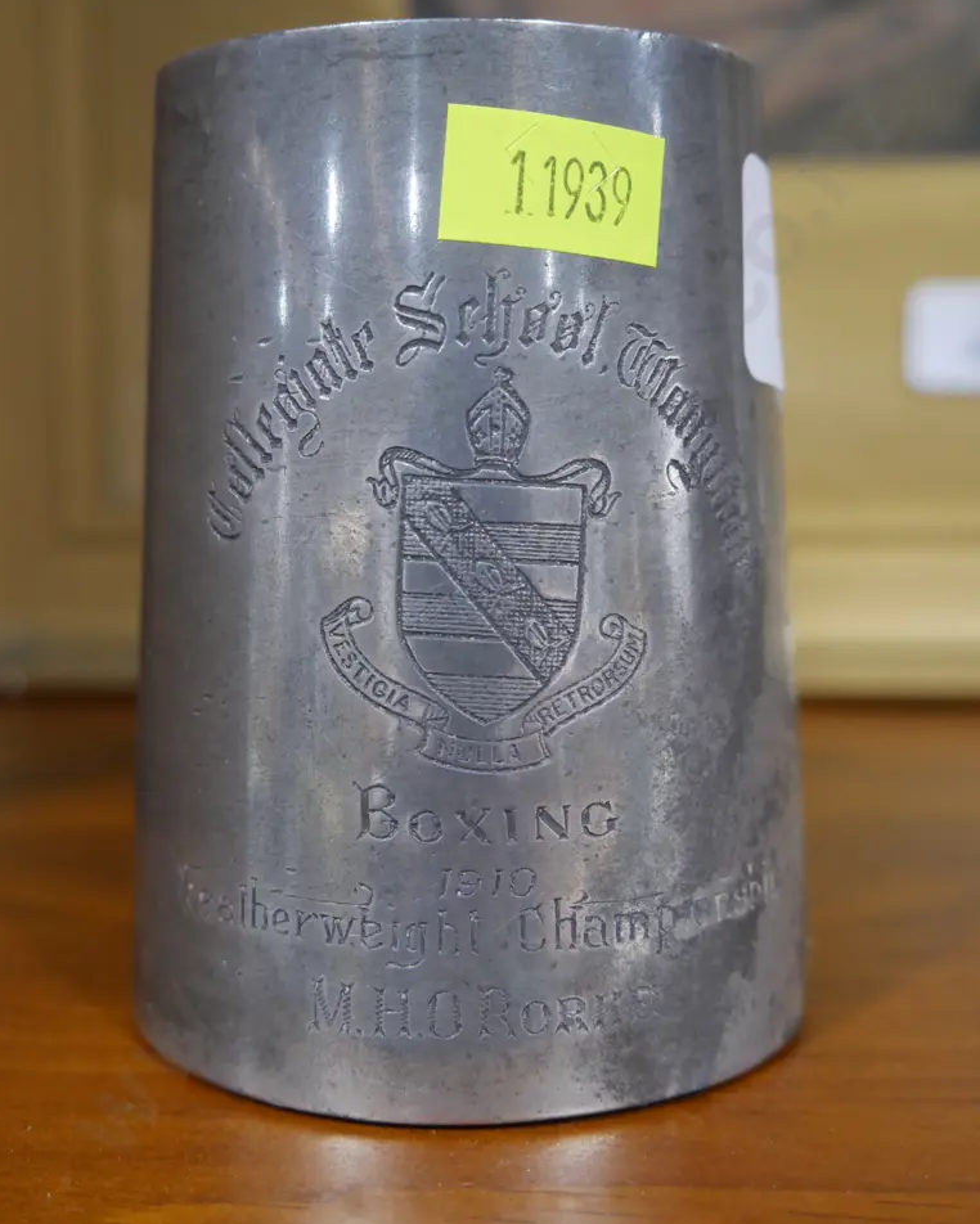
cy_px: 624
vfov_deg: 43.8
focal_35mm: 42
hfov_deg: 35.7
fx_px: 1522
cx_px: 489
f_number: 4.5
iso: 1250
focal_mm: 20
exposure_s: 1/60
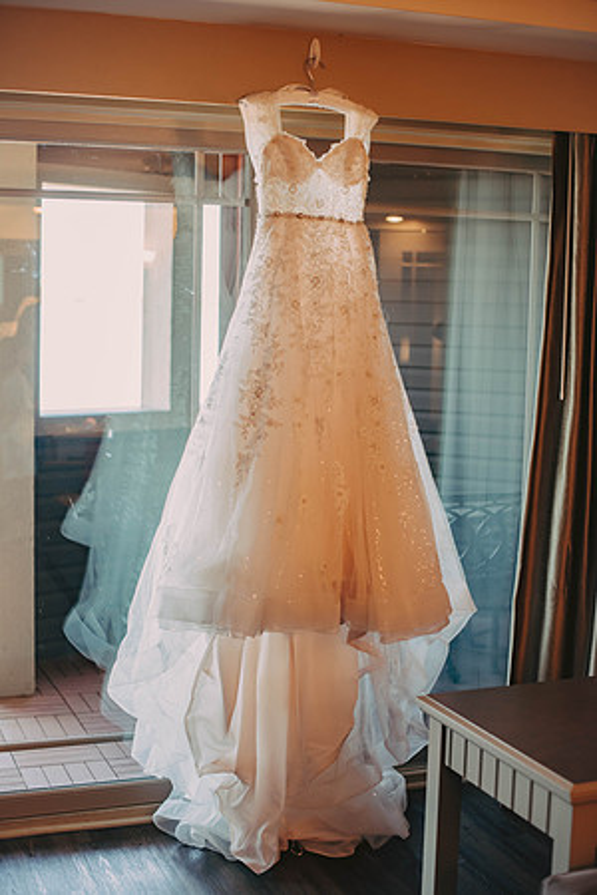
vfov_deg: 39.6
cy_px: 448
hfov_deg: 27.0
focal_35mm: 50
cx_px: 298
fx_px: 1244
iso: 400
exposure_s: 1/200
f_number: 2.2
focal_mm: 50
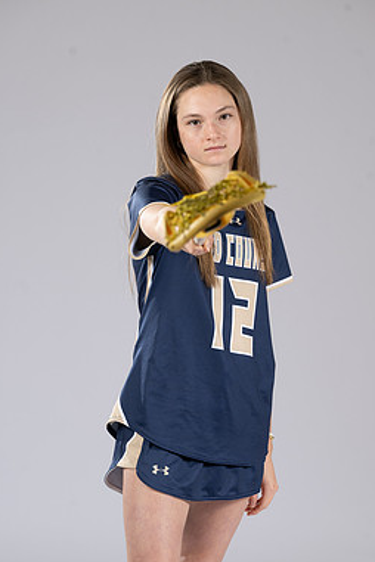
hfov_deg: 7.5
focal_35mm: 183
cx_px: 189
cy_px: 307
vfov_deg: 11.2
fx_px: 2859
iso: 250
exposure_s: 1/200
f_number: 6.3
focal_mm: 155
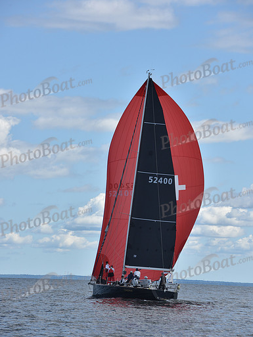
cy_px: 176
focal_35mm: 212
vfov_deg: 9.3
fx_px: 2065
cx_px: 126
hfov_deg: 7.0
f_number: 10
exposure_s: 1/800
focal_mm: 195
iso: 250
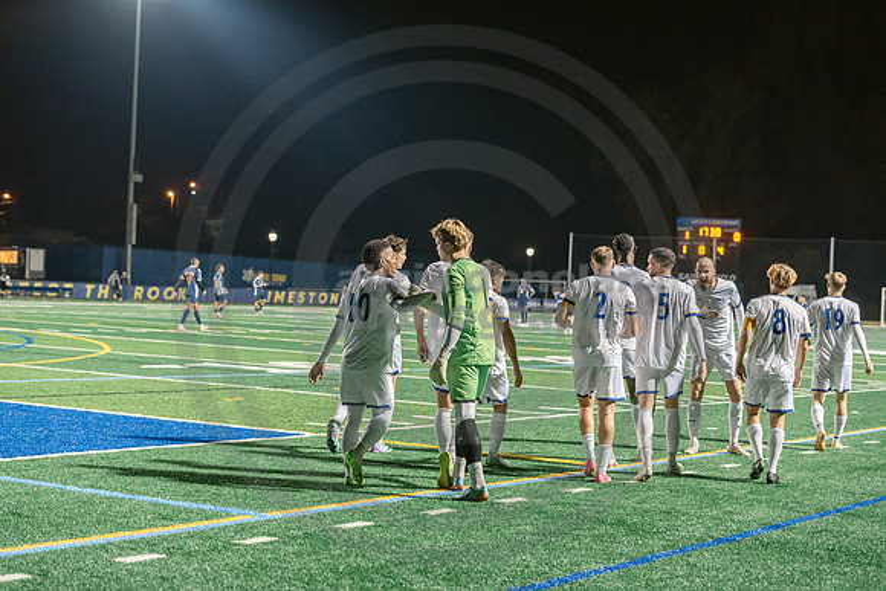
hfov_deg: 28.8
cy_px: 296
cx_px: 443
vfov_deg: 19.5
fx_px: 1723
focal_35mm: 70
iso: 2500
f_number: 3.5
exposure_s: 1/320
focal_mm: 70
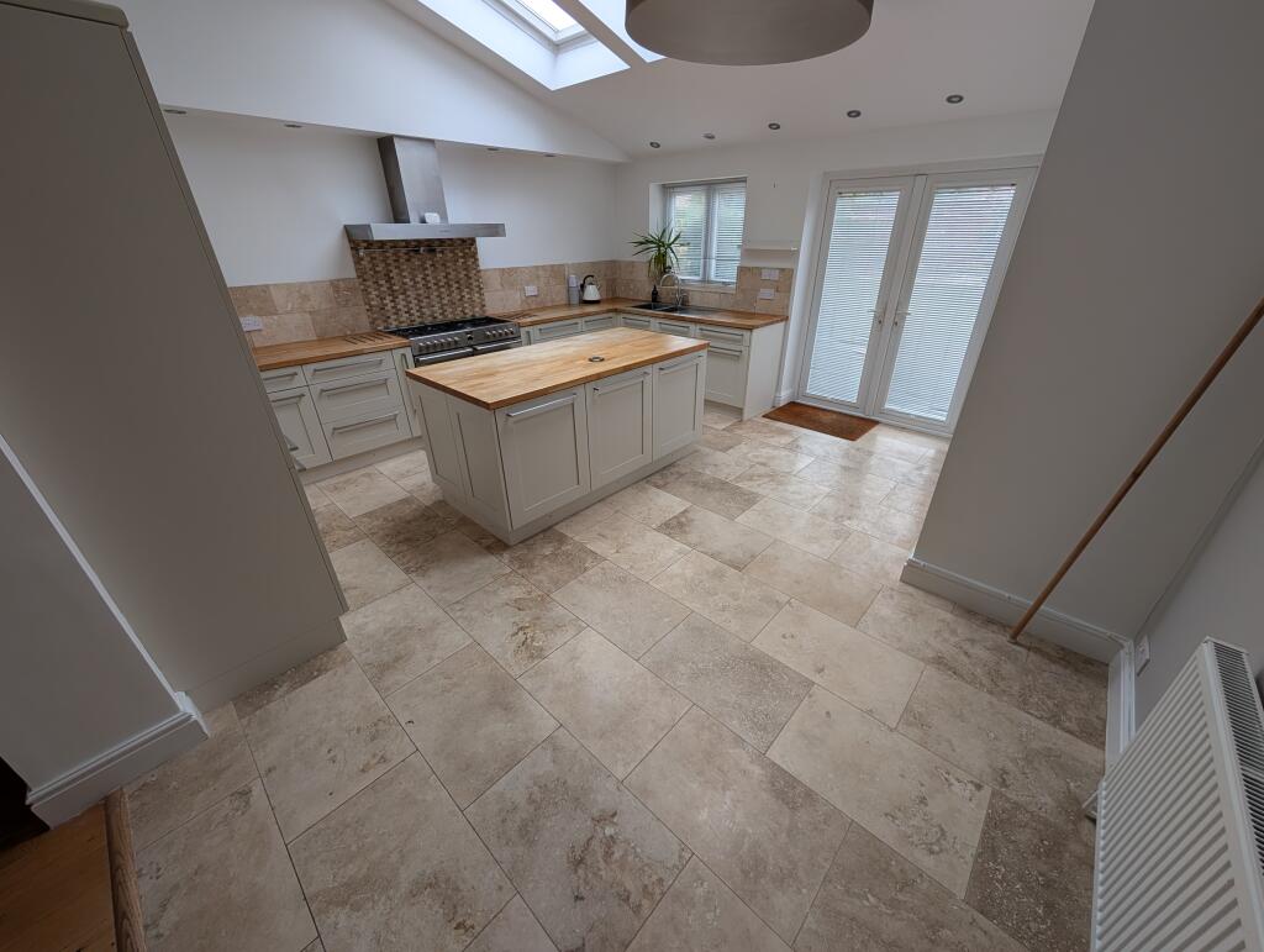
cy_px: 476
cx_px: 632
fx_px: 439
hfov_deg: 110.5
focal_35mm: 12
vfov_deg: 94.6
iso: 45
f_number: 1.7
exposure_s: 1/254
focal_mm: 2.02
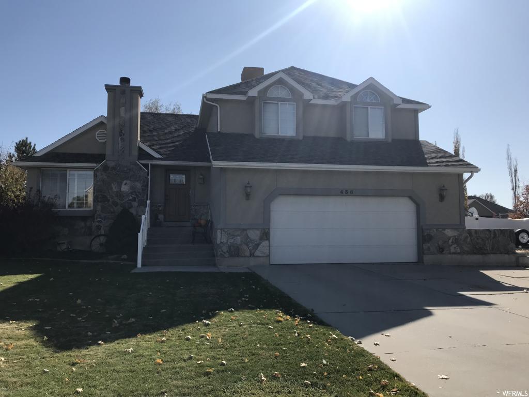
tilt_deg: +4.3
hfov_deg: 63.4
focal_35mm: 28
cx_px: 264
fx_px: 428
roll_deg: +0.7
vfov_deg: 49.7
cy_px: 198
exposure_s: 1/3546
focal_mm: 3.99
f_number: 1.8
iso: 20
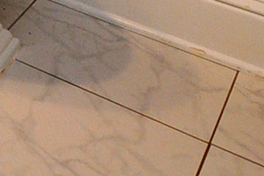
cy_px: -325
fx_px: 681
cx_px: -226
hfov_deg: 17.4
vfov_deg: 10.8
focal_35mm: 93
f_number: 3.5
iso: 640
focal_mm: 10
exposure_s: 1/50
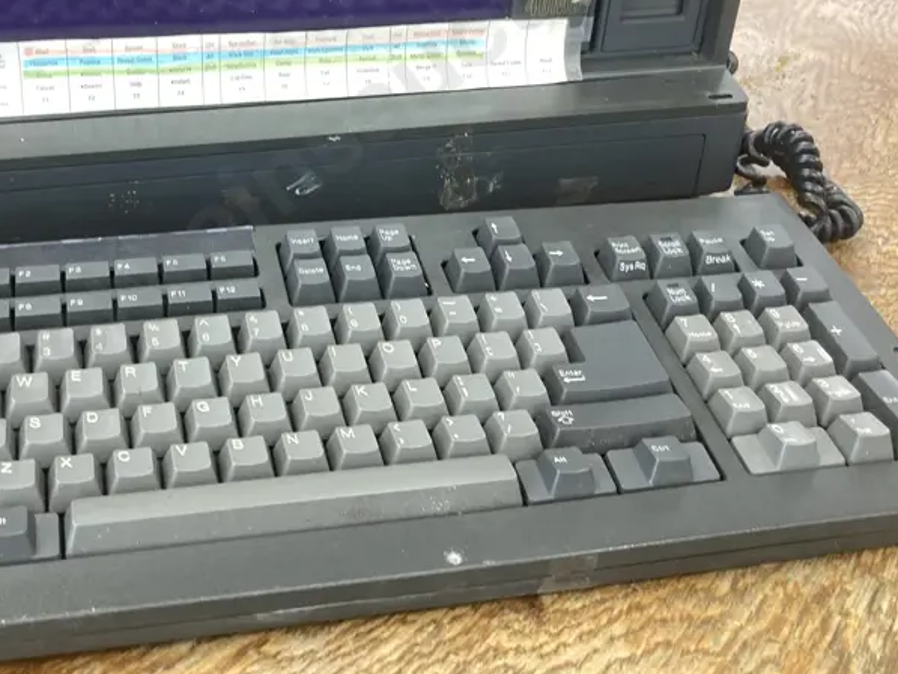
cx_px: 317
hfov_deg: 39.3
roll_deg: -2.6
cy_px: 156
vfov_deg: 29.7
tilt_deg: -28.7
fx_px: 1245
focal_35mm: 48
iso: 125
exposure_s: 1/50
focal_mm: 3.99
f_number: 1.8
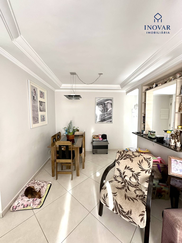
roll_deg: -0.9
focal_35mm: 14
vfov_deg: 102.1
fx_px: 98
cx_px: 91
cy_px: 122
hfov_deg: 85.7
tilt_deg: -4.4
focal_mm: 2.22
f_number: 2.2
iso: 200
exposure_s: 1/99
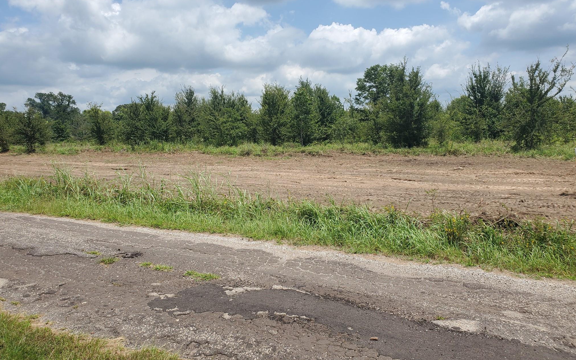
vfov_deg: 44.4
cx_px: 287
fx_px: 440
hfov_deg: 66.5
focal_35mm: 28
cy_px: 156
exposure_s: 1/1635
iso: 50
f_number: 2.4
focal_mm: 4.3
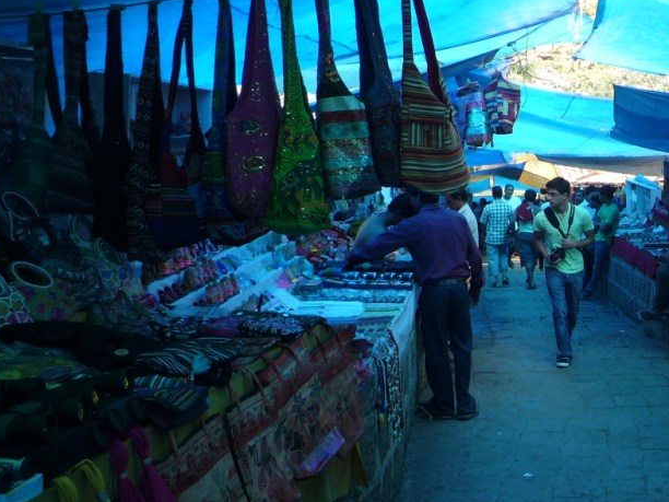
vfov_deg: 29.6
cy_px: 201
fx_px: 947
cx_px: 626
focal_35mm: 49
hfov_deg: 36.1
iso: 100
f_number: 2.8
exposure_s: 1/100
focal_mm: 4.4
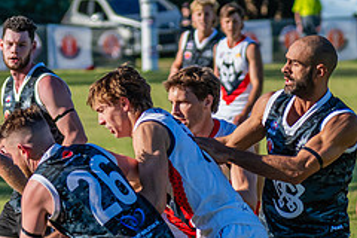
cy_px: 283
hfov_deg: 3.2
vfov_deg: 2.1
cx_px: 17
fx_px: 6435
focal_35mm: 649
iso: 800
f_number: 8
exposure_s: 1/1600
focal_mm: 240
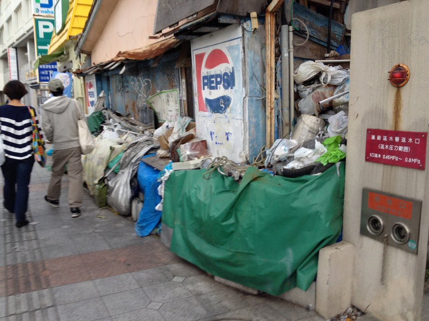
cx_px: 214
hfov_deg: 52.6
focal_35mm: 35
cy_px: 160
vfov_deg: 40.7
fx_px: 434
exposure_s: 1/120
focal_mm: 4.28
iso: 80
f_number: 2.4
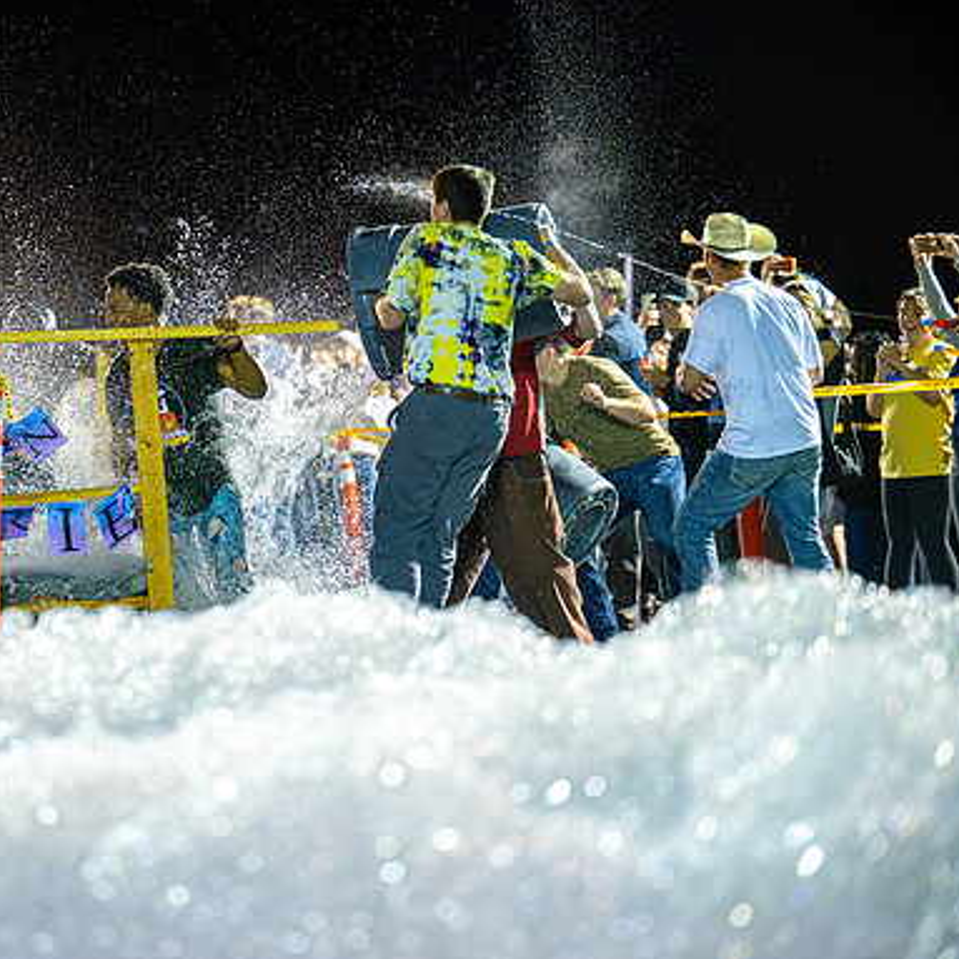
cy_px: 480
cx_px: 278
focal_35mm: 135
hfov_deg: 12.9
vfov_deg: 12.9
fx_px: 4231
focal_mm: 105
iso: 6400
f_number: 2.8
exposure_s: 1/800
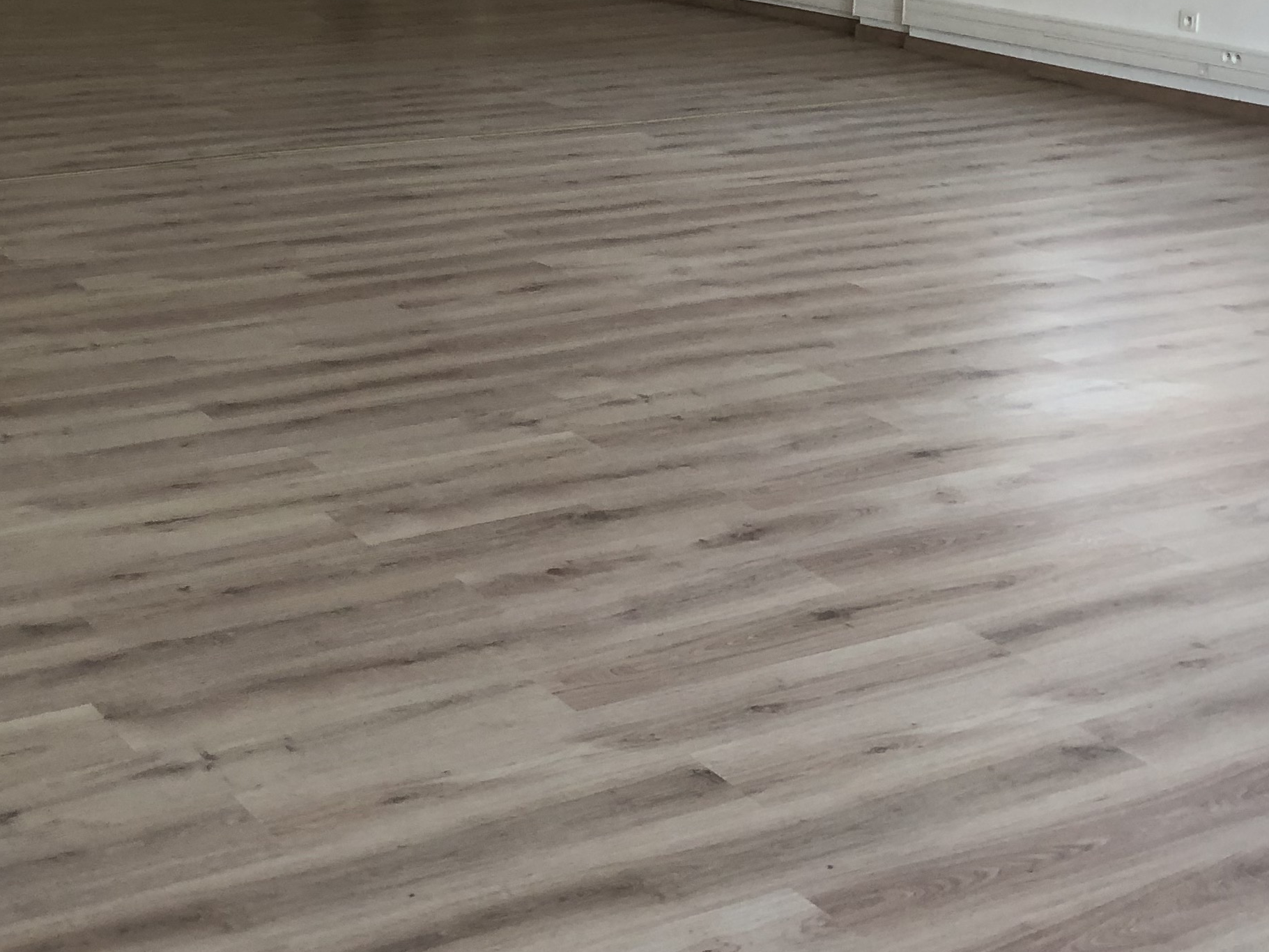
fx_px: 2273
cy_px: 197
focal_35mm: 62
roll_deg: +0.2
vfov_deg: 23.3
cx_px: 454
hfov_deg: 31.0
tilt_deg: -10.2
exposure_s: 1/33
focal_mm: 4
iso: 32
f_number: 1.8
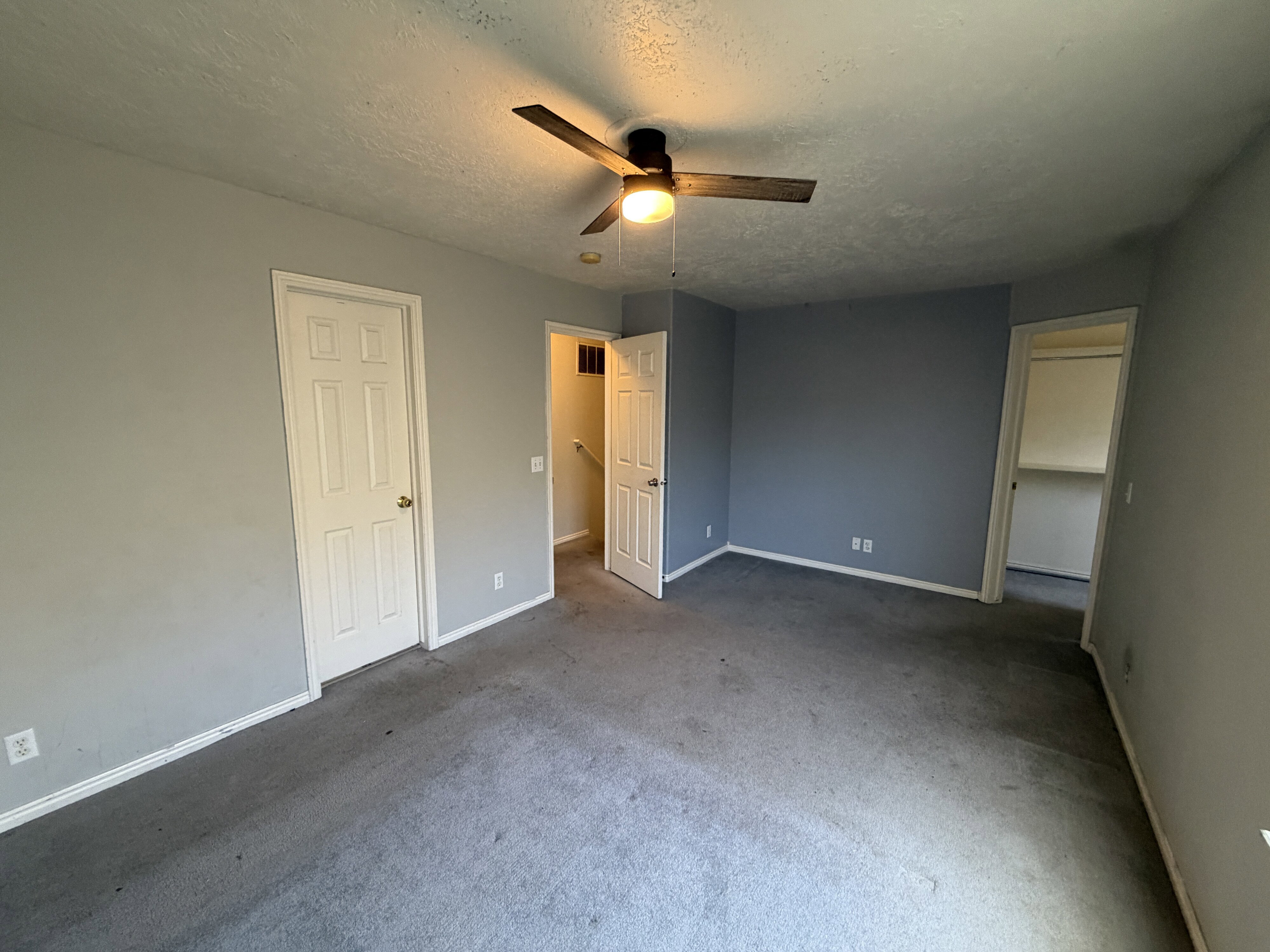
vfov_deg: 85.7
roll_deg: +0.4
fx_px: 514
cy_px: 476
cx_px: 635
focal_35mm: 14
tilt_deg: -7.7
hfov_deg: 102.1
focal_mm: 2.22
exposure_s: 1/60
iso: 320
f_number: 2.2
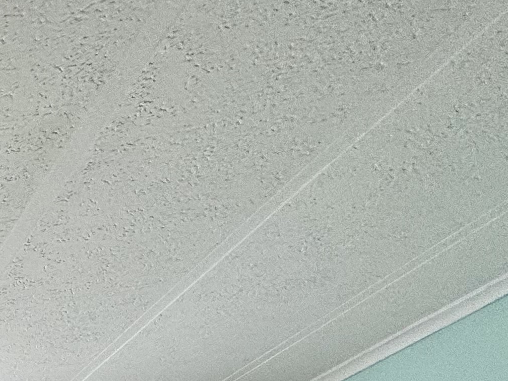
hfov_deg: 23.8
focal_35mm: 56
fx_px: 822
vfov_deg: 19.2
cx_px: -324
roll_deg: +0.0
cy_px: 702
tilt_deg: +1.1
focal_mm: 2.22
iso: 40
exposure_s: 1/109
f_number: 2.2
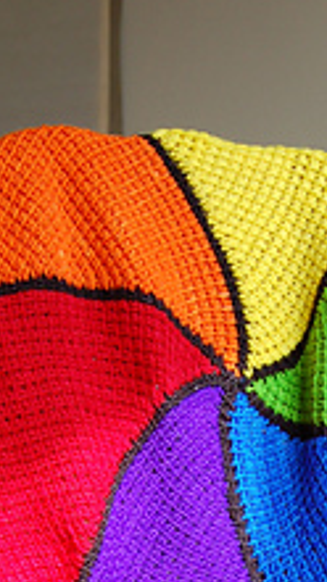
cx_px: 277
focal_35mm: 109
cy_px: 740
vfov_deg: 18.4
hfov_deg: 11.0
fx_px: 1683
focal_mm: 24
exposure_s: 1/125
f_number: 5.6
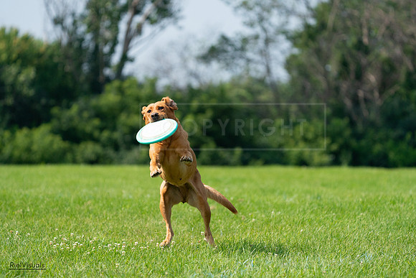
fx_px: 3074
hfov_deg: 7.7
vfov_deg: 5.2
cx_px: 208
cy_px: 139
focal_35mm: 266
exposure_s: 1/4000
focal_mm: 266
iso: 1250
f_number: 5.6
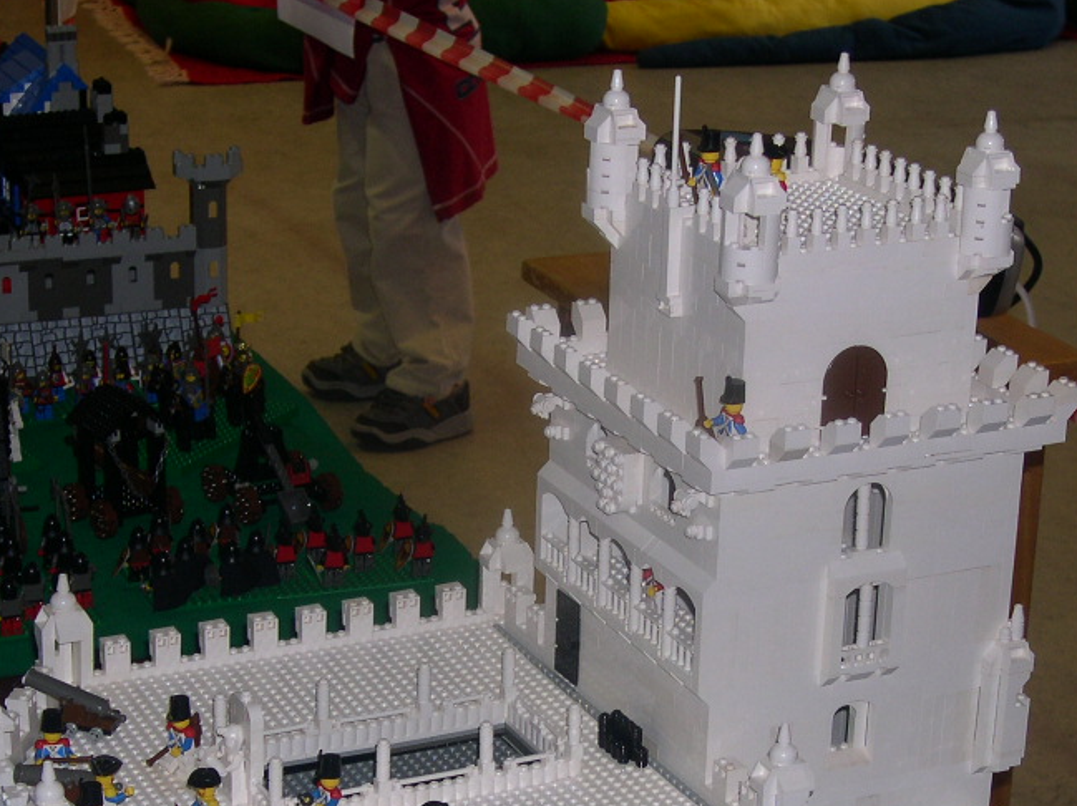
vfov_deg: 16.3
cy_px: 629
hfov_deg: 21.8
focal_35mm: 90
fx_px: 2799
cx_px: 543
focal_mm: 12.2
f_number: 3.4
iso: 100
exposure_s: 1/60
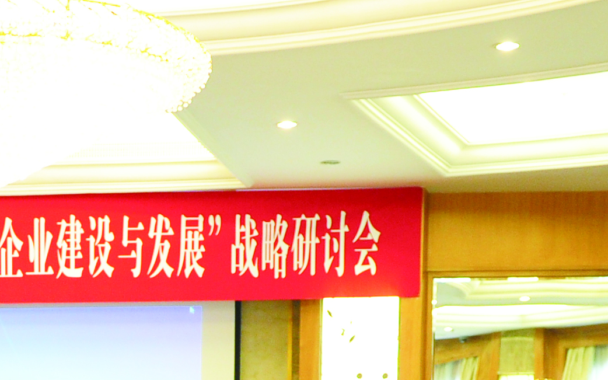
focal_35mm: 129
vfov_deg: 9.4
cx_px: -25
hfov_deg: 15.8
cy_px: 779
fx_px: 2137
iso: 1600
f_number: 4
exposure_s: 1/60
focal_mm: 31
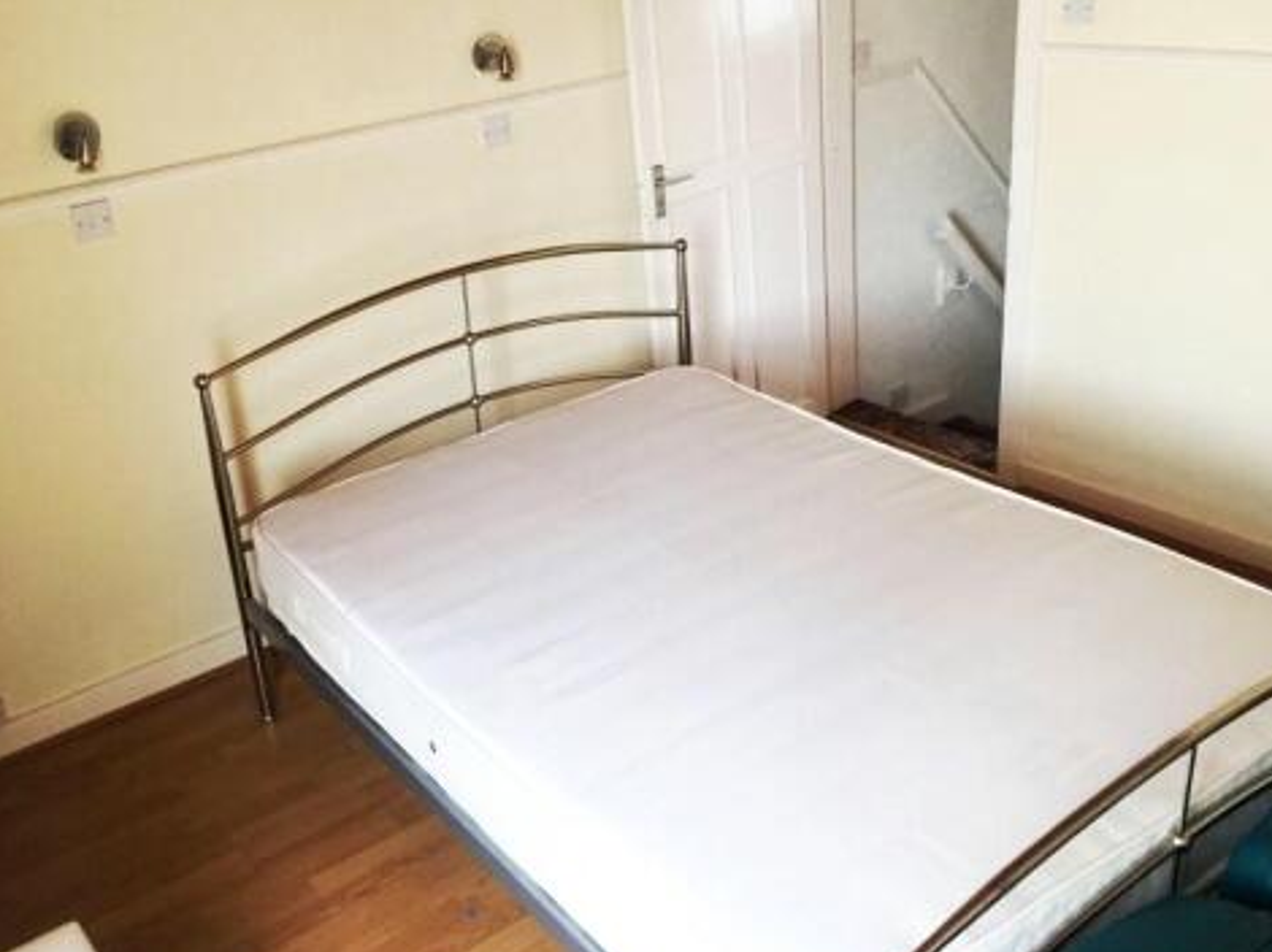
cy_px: 410
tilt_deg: -23.8
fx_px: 1322
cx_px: 545
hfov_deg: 51.2
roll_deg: +5.6
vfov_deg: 39.5
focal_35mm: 36
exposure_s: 1/33
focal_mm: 4.15
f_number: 2.2
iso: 160
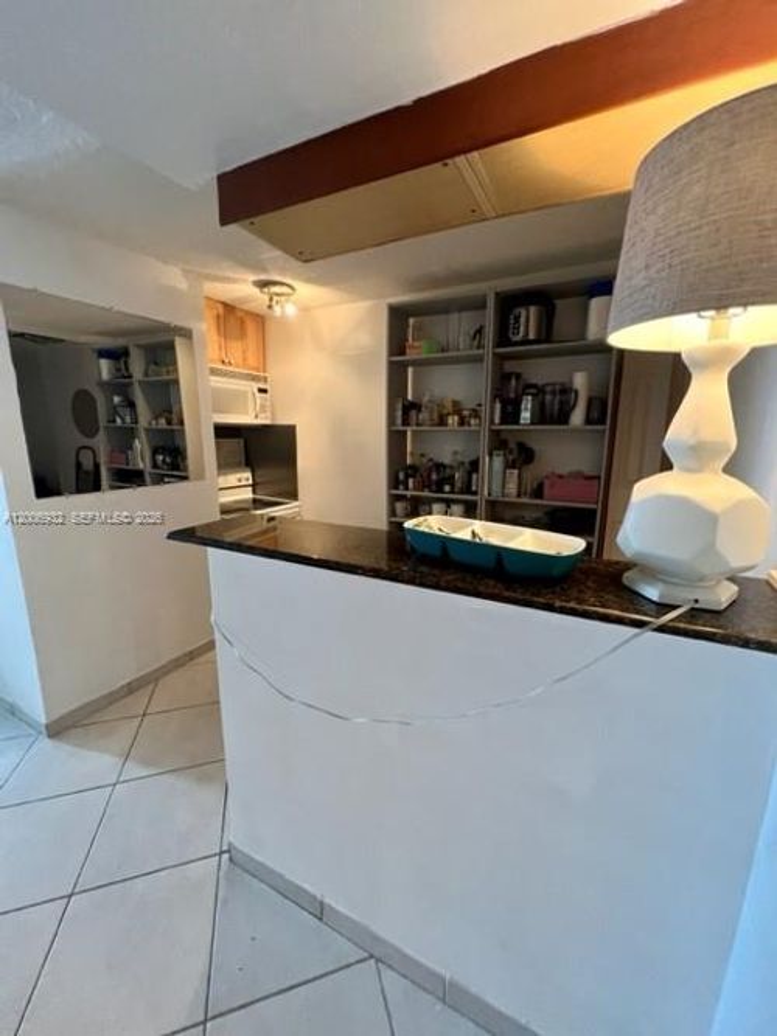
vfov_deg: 106.2
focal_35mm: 13
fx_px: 389
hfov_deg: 89.9
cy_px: 518
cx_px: 388
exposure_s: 1/60
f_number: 1.8
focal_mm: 1.57
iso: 320
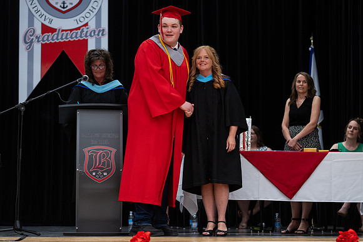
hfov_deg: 20.2
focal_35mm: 101
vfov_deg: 13.5
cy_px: 127
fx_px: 1020
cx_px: 182
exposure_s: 1/200
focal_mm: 85
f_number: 2.8
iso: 1000
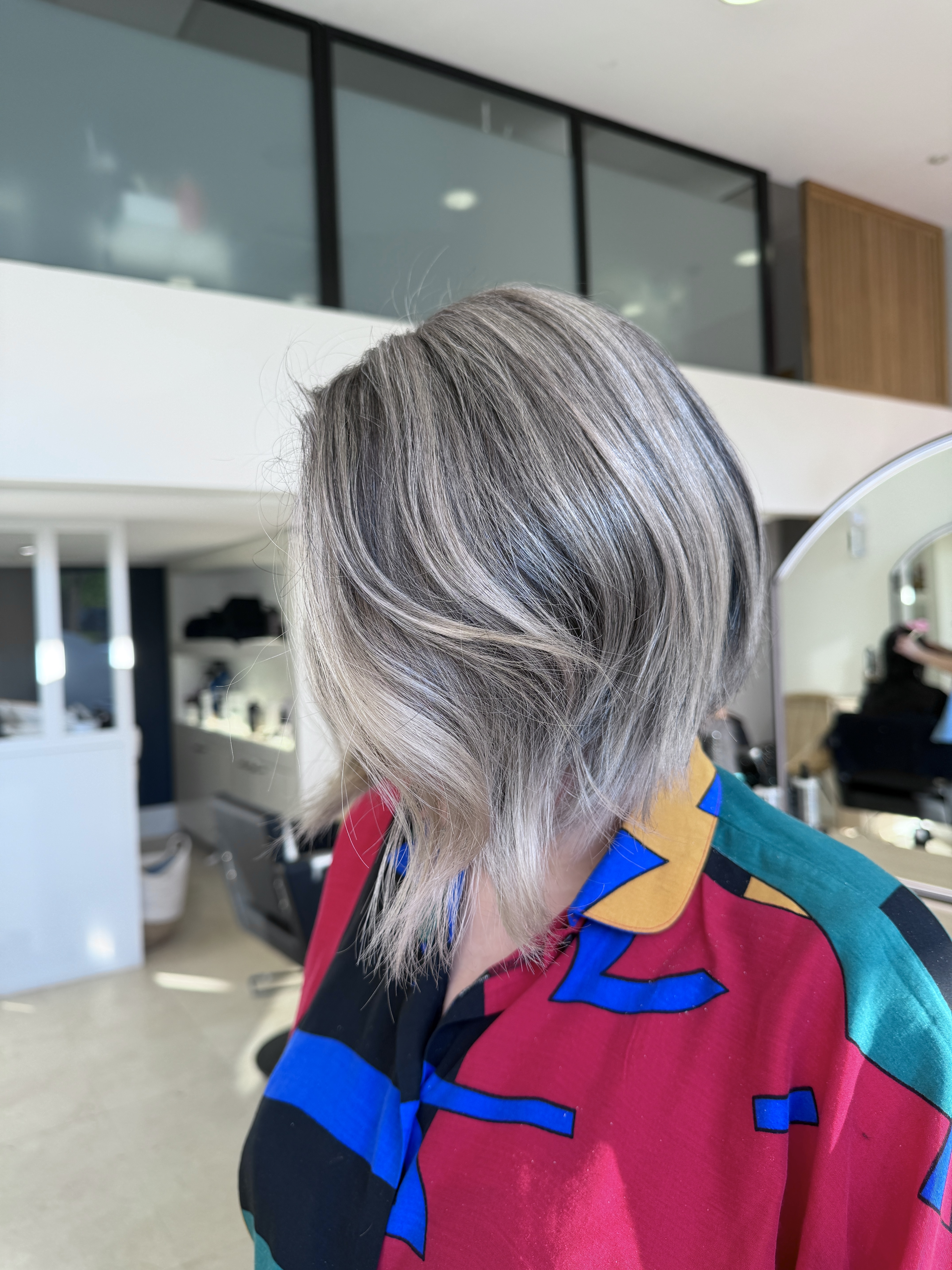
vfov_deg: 71.6
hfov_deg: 56.8
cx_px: 476
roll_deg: +1.0
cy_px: 635
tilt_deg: -1.1
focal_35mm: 24
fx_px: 880
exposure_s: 1/200
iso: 64
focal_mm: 6.76
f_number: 1.78
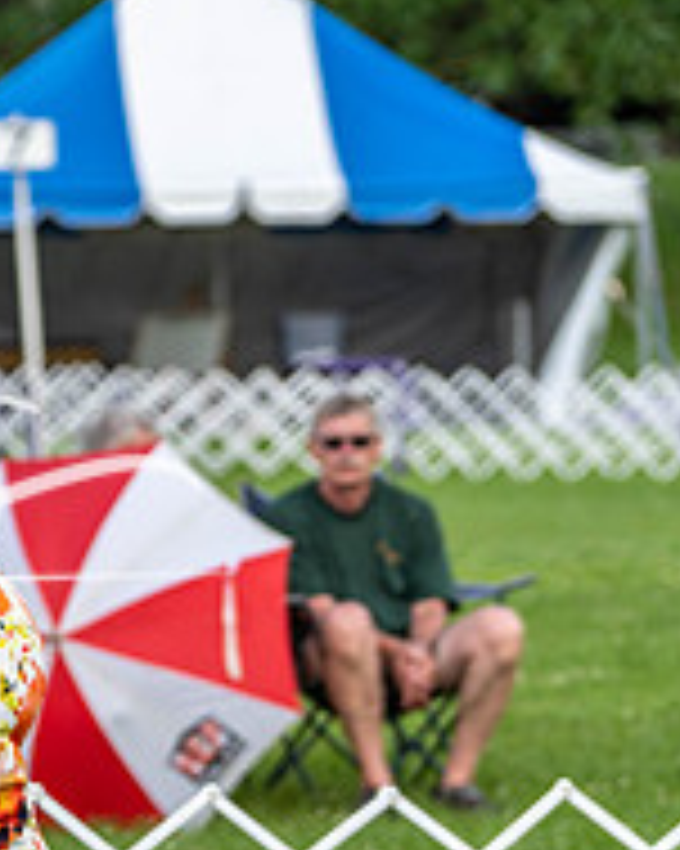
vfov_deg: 4.6
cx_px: -558
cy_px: 816
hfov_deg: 3.7
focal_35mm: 420
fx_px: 10574
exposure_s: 1/1000
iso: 320
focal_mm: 146
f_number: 4.5
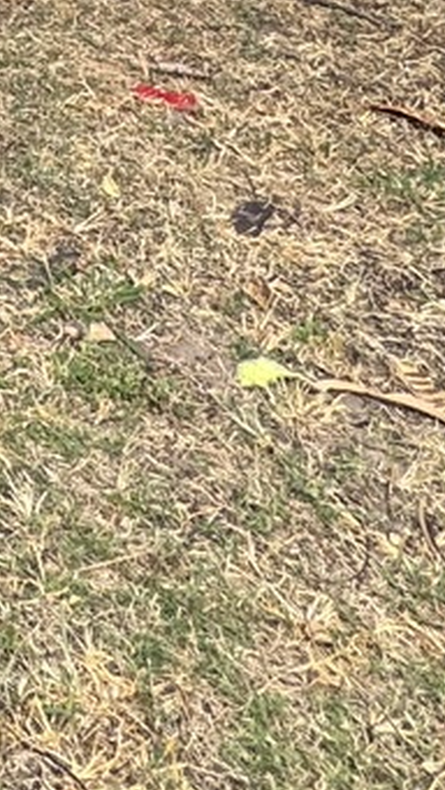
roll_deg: +1.2
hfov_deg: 14.4
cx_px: -489
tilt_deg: -0.1
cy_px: -495
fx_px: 1404
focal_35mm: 67
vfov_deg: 23.1
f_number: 2.2
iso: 40
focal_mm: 2.22
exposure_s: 1/407
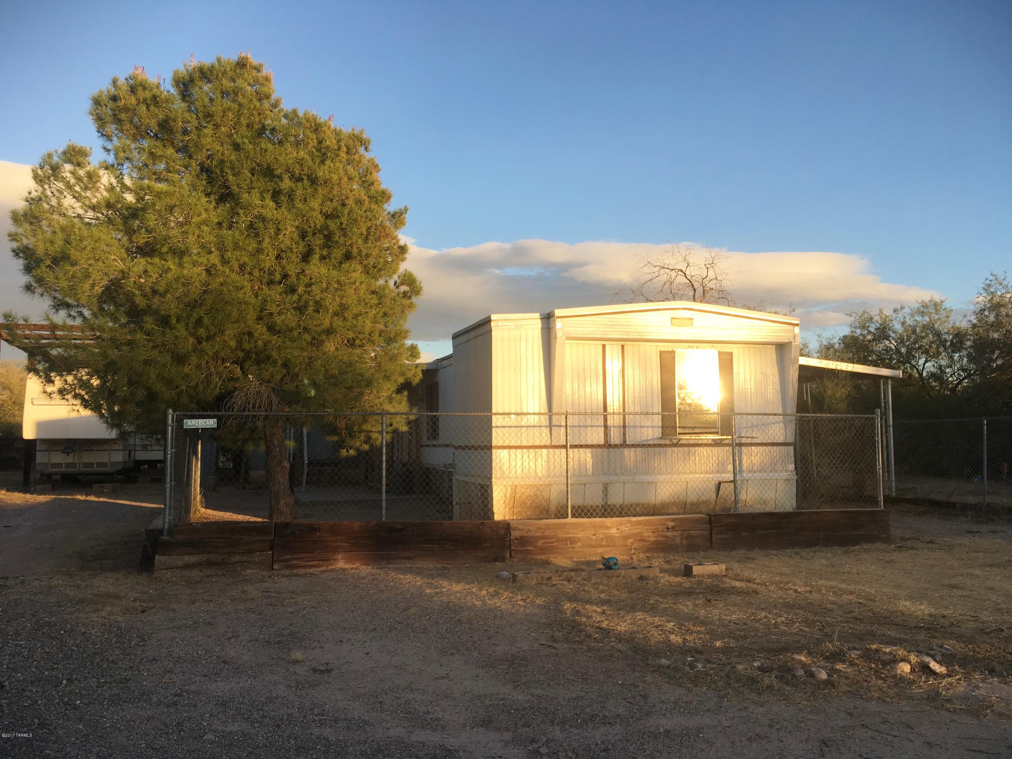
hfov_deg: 61.7
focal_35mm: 29
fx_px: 848
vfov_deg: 48.2
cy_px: 380
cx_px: 506
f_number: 2.2
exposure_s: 1/484
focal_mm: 4.15
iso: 25
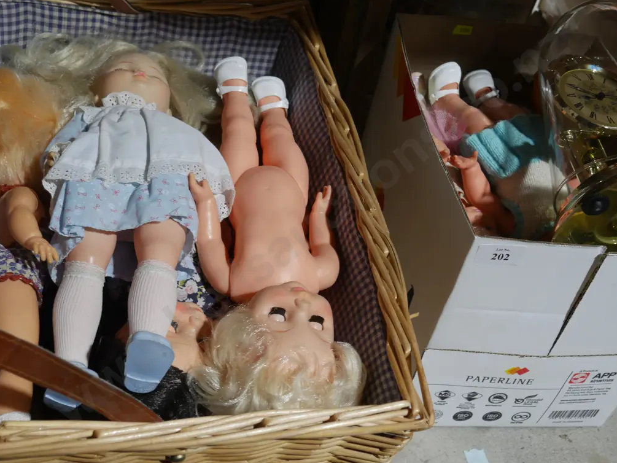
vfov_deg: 27.5
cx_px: 311
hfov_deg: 36.2
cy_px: 229
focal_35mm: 53
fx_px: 945
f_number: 5.3
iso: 640
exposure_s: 1/60
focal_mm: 26
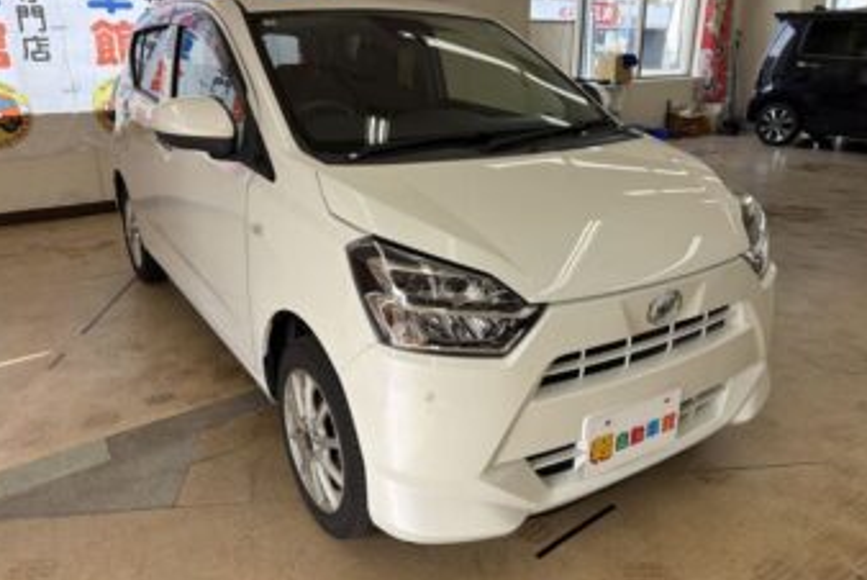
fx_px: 675
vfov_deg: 46.4
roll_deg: +0.8
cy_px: 263
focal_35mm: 28
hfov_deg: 65.4
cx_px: 436
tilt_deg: -17.4
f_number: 1.6
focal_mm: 5.96
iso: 50
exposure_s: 1/450
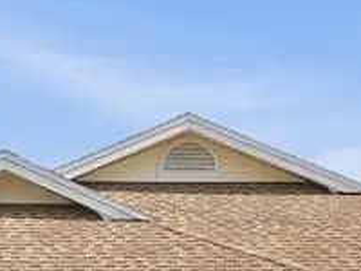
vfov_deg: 11.8
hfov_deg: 16.0
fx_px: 1283
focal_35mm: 123
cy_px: 314
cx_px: 184
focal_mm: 8.7
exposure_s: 1/3200
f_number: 1.8
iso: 150
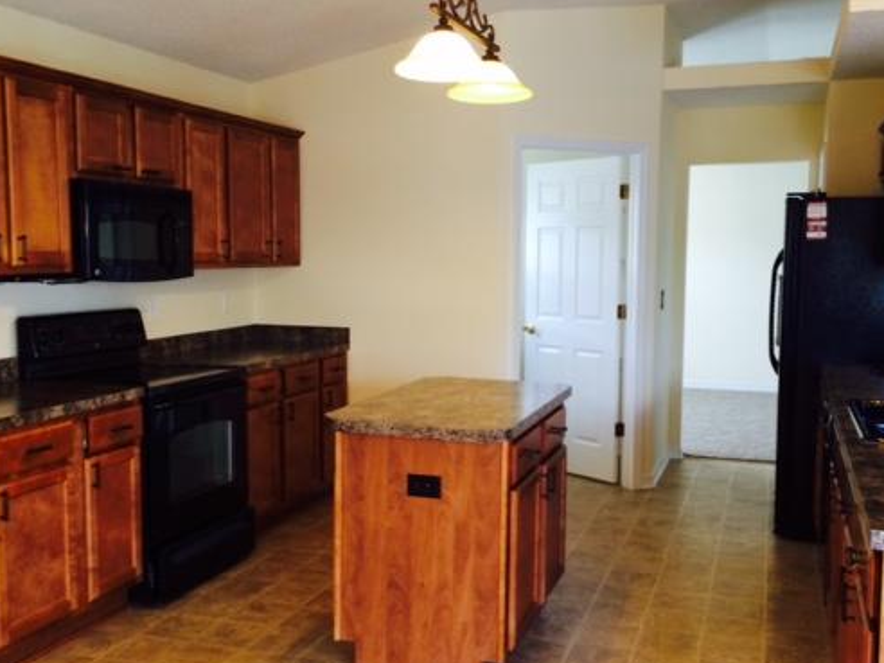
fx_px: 996
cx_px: 467
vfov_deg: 36.8
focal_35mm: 39
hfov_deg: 47.8
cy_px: 343
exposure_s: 1/30
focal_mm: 4.12
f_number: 2.2
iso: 100
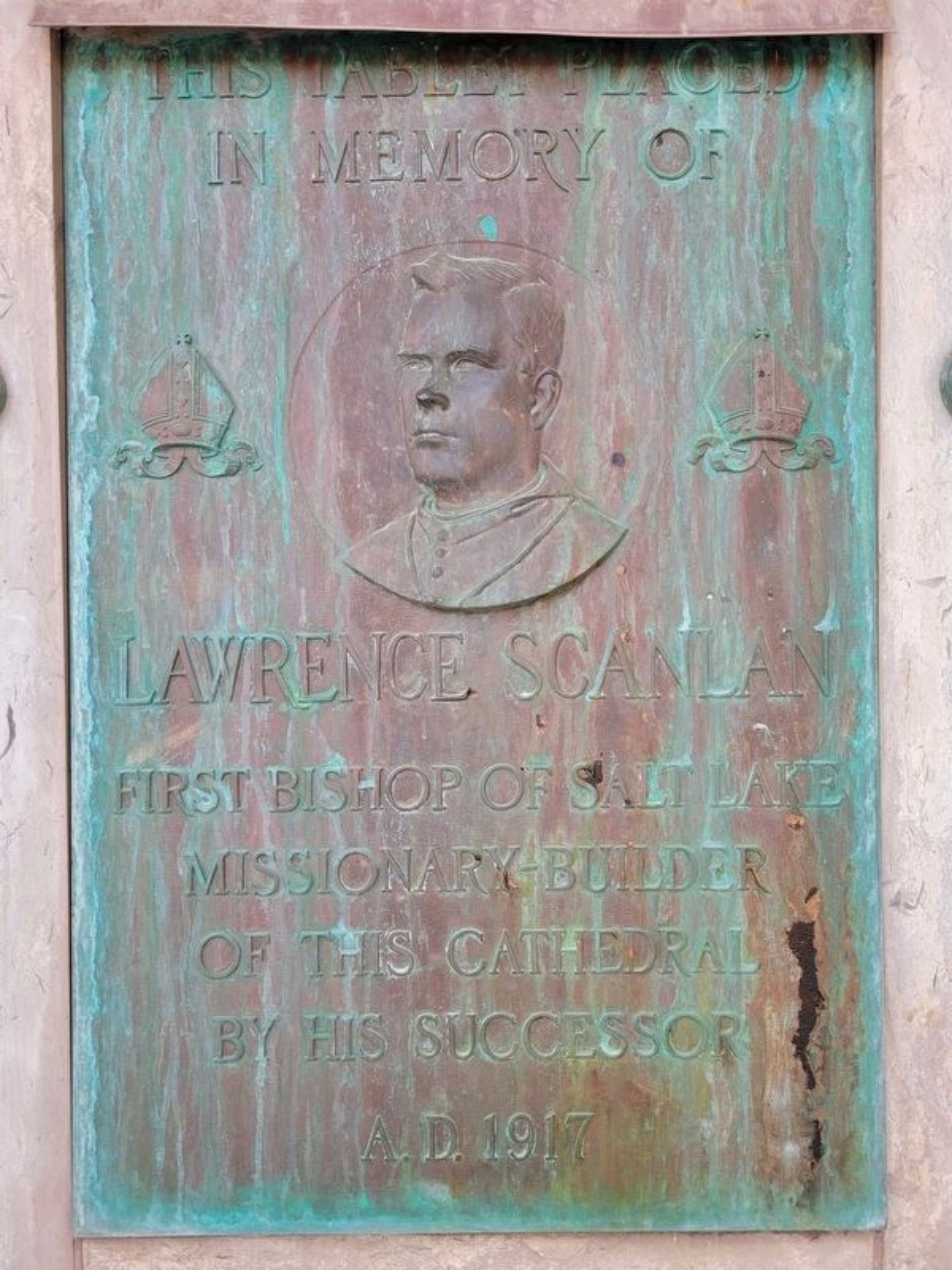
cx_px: 476
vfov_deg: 67.3
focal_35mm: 26
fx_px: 953
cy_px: 635
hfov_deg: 53.1
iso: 100
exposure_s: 1/120
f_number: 1.8
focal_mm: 5.4
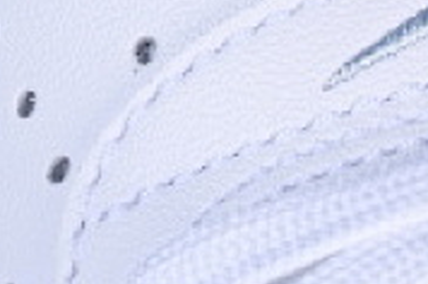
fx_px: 5412
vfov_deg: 3.0
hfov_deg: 4.5
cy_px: -34
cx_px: 406
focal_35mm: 456
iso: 160
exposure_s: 1/100
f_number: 7.1
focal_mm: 50
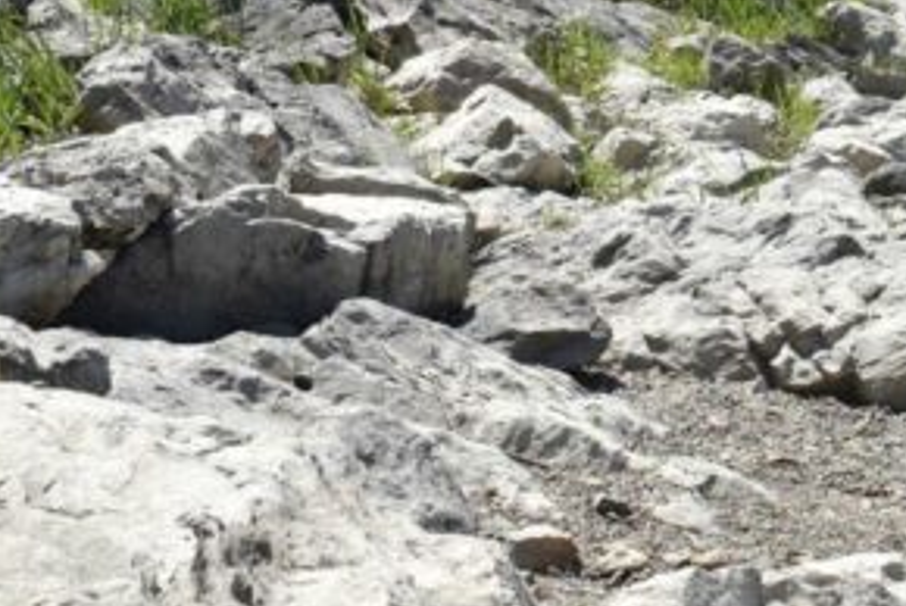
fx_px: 3067
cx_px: 1340
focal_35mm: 122
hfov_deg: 15.5
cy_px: -198
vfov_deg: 11.0
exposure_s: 1/400
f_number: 6.3
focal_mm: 23
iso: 100
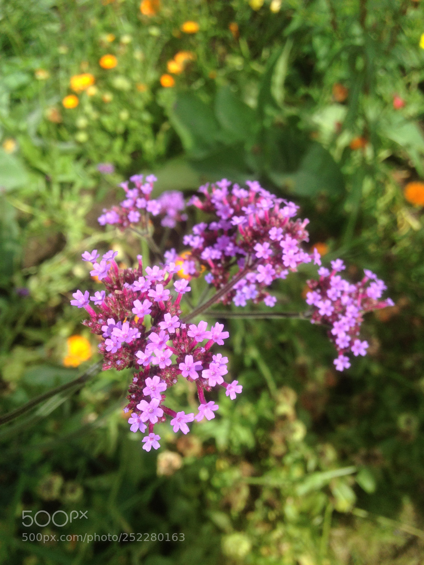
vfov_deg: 55.4
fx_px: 539
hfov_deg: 42.9
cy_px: 282
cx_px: 212
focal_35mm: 33
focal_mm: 4.12
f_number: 2.4
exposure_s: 1/919
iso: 50
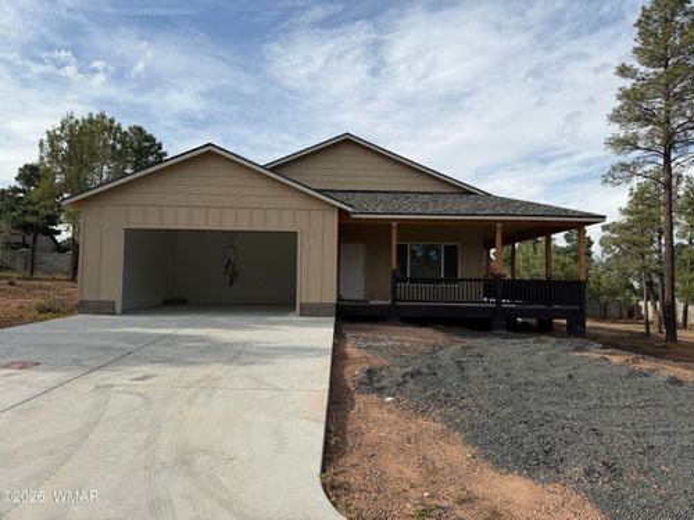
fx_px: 481
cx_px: 347
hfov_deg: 71.6
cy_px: 260
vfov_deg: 56.8
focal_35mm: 24
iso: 80
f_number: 1.78
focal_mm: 6.76
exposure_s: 1/4405
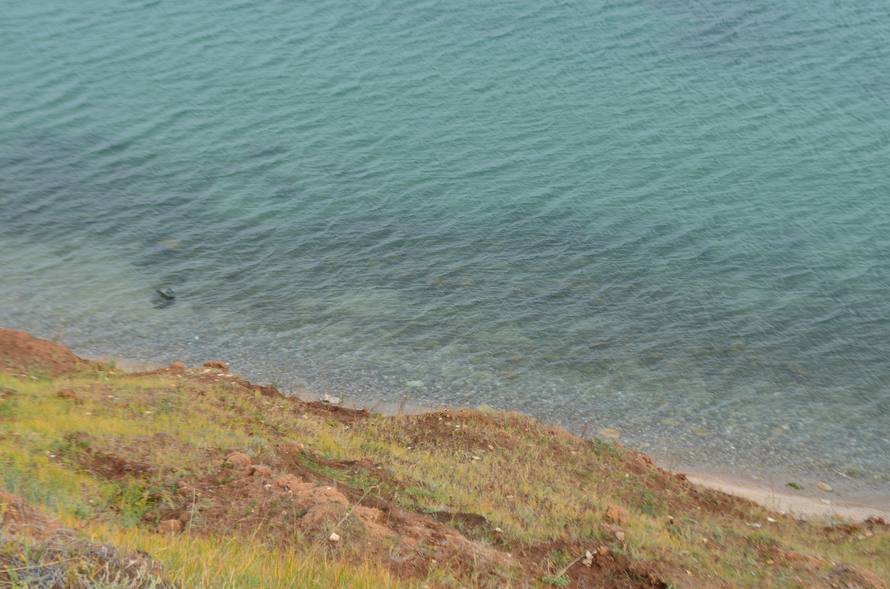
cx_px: 445
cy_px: 294
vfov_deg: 16.5
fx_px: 2035
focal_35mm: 82
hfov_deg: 24.7
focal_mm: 55
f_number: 11
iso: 200
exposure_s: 1/125
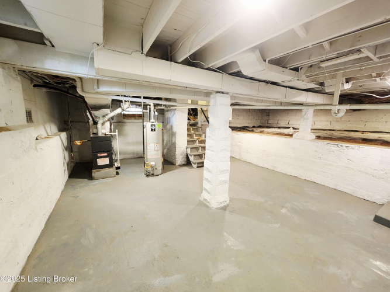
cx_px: 195
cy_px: 146
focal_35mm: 13
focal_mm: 2.2
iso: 400
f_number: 2.2
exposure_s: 1/30
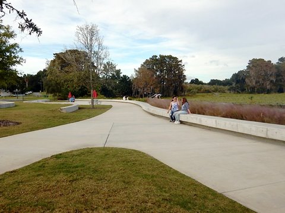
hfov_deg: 71.6
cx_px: 142
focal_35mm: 24
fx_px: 198
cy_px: 106
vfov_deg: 56.8
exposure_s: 1/800
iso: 125
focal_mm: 4.3
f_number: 2.8
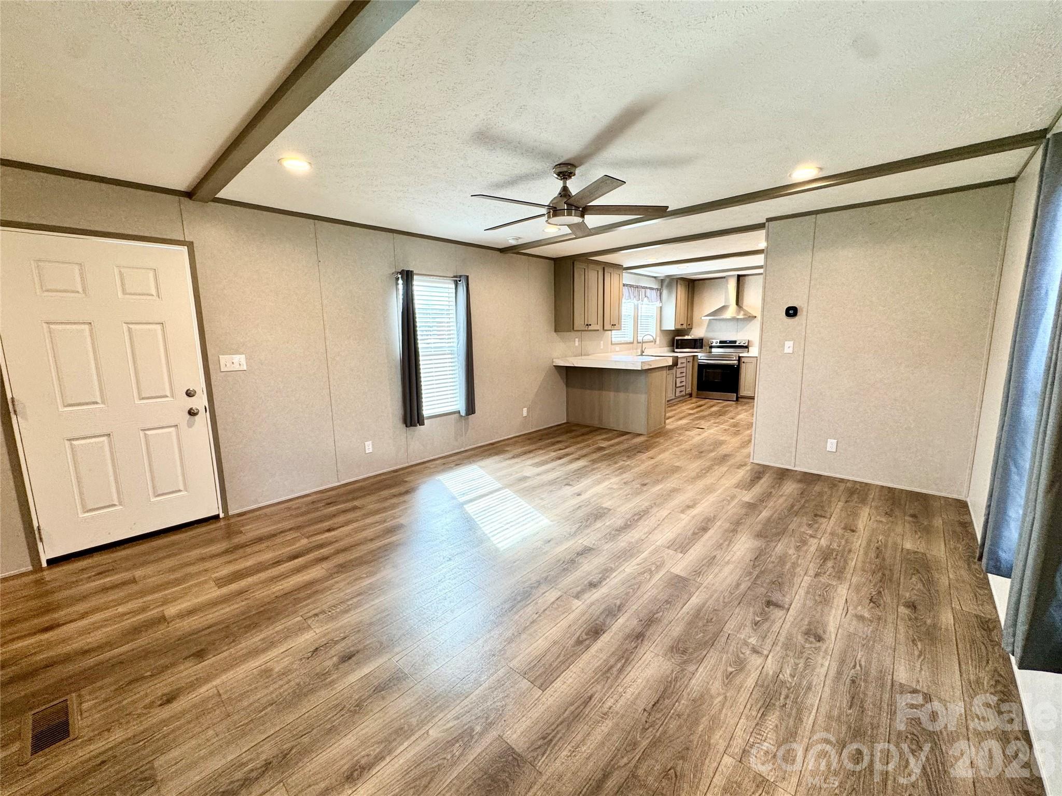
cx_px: 531
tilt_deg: -8.7
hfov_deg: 102.1
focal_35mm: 14
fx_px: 430
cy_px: 398
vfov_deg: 85.7
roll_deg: -0.4
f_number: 2.2
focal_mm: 2.22
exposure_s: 1/120
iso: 160
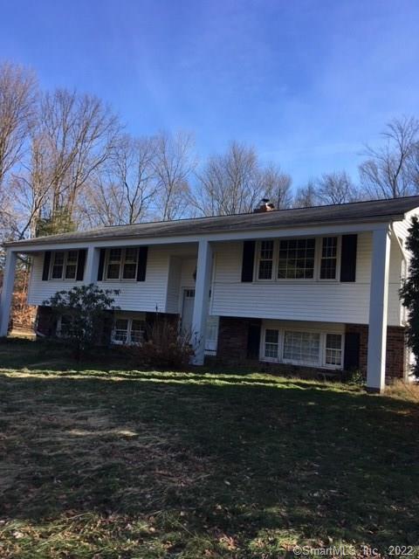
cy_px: 280
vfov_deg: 61.7
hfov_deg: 48.2
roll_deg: -4.7
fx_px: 468
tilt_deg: +5.8
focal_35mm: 29
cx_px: 210
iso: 25
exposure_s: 1/493
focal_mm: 4.15
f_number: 2.2
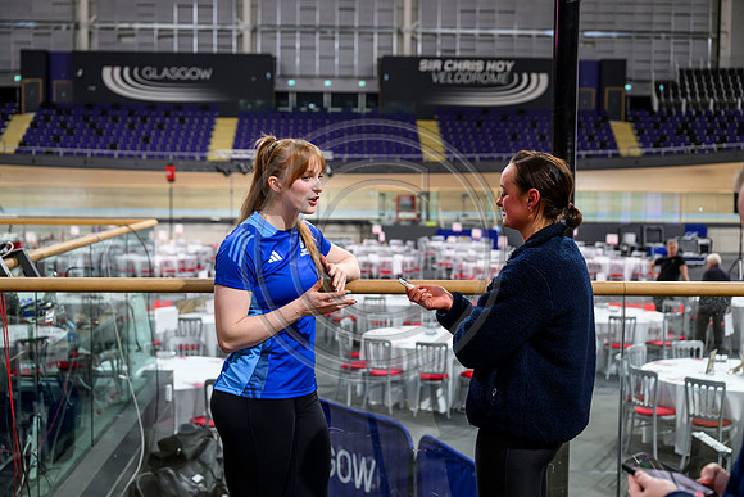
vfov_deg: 28.7
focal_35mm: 47
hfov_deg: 41.9
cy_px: 248
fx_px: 972
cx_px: 372
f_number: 3.5
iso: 4000
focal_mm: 47
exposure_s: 1/250
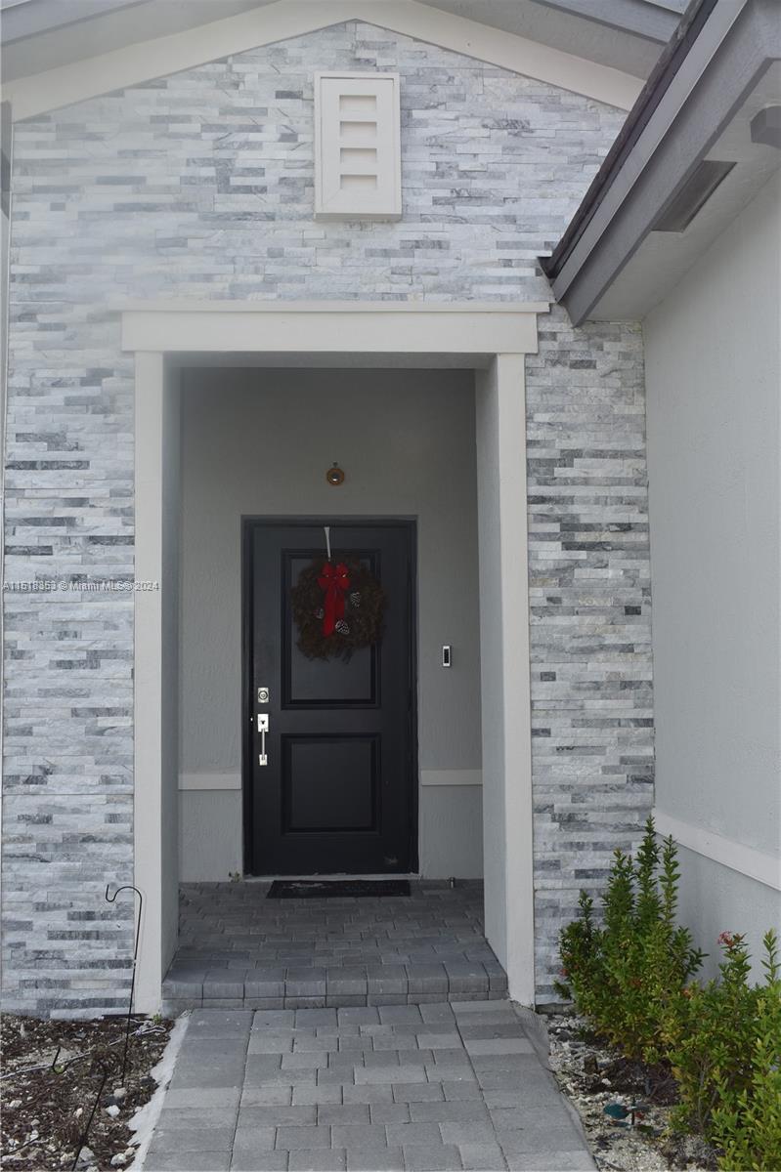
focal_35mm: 36
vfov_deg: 53.2
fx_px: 1172
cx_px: 390
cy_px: 586
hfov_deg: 36.8
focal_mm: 24
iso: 100
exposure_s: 1/200
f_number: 8
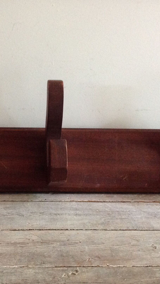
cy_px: 122
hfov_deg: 19.6
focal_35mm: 61
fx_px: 460
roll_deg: -1.6
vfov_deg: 34.3
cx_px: 39
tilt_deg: -12.3
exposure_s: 1/15
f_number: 2.4
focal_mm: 4.28
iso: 320
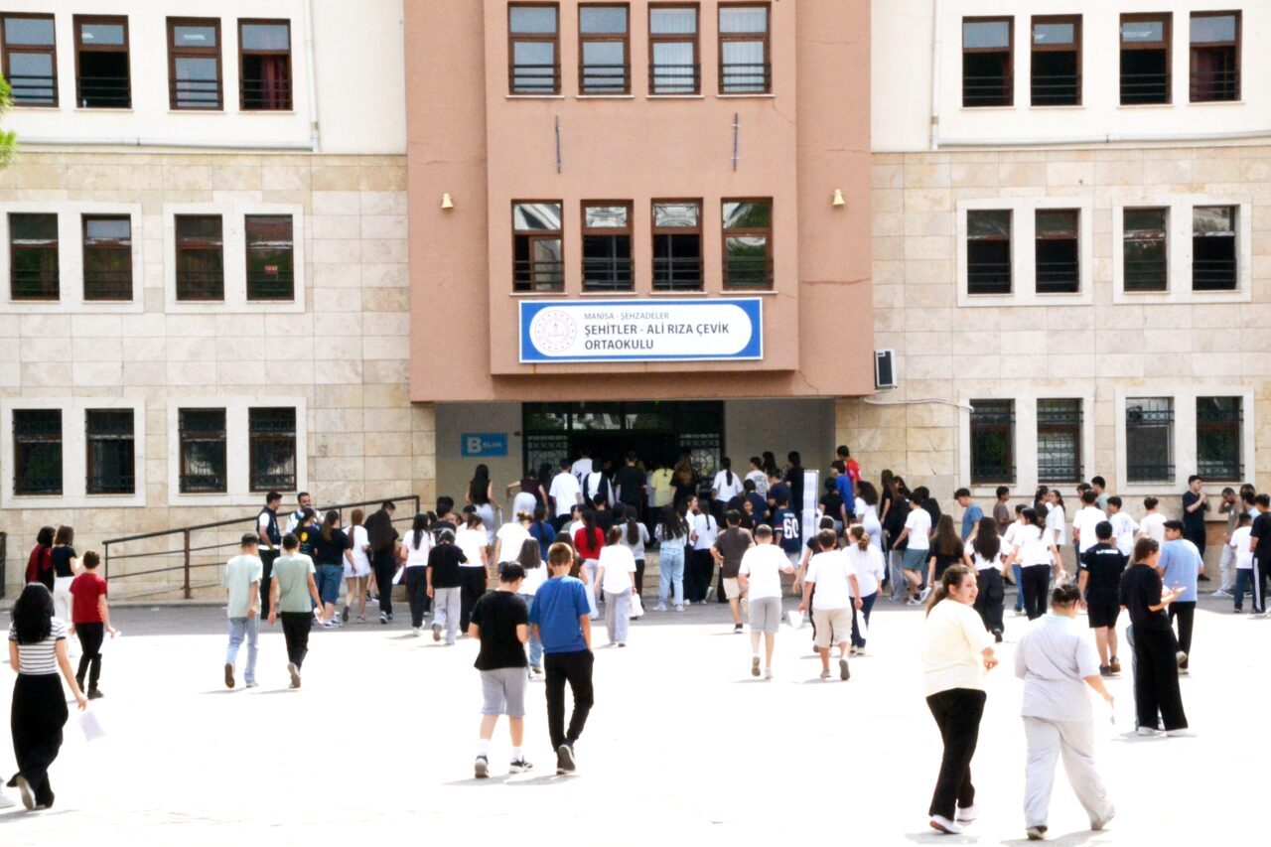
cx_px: 636
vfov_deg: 13.8
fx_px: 3495
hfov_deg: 20.6
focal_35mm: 99
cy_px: 424
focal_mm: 66
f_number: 32
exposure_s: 1/200
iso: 1400
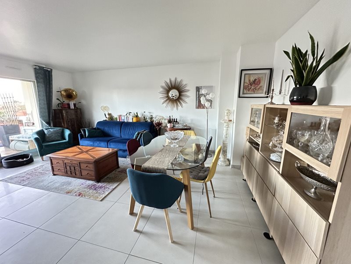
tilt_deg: -10.8
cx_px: 176
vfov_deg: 85.7
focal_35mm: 14
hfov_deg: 102.1
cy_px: 132
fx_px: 142
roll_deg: +0.9
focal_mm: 2.22
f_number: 2.2
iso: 1250
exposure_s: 1/58
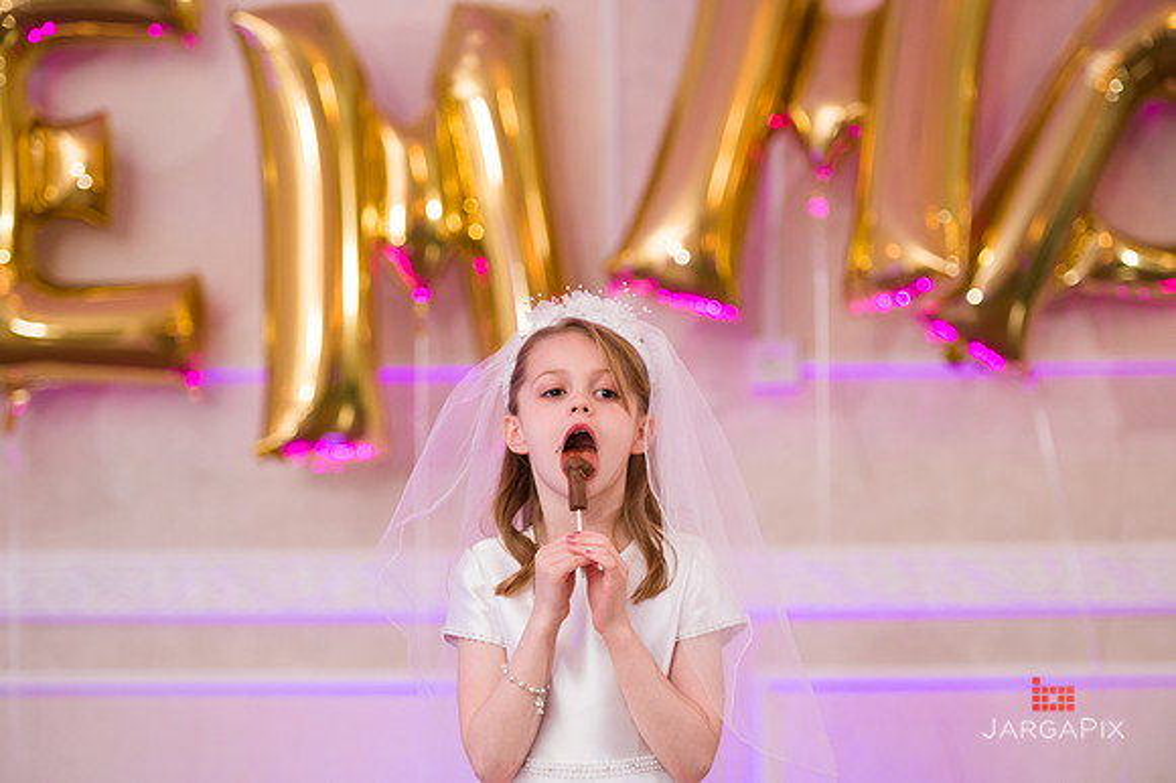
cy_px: 392
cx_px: 588
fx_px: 3591
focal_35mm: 110
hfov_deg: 18.6
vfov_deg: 12.4
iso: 1000
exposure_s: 1/200
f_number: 3.2
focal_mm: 110
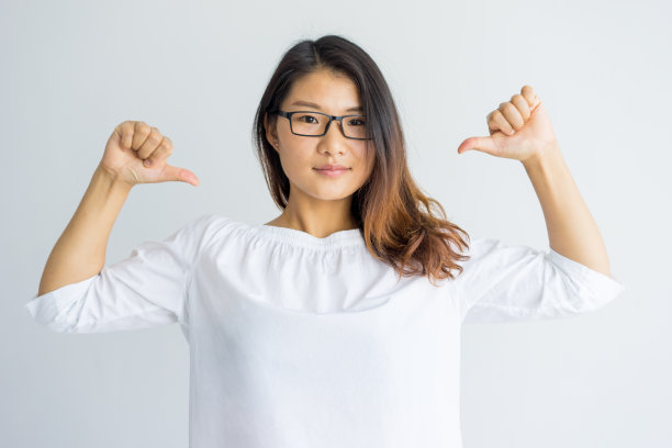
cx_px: 336
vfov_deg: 24.6
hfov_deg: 36.2
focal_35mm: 55
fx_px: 1027
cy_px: 224
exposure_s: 1/200
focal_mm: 55
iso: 200
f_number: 3.2
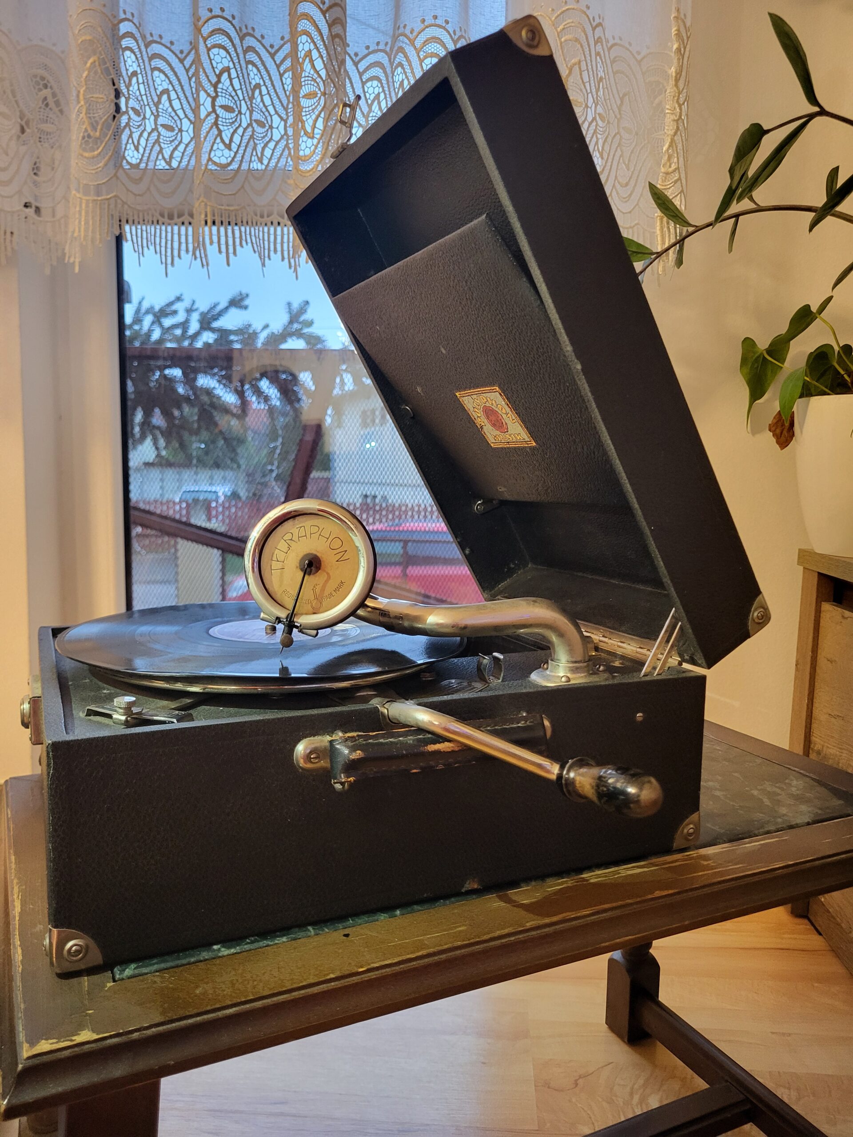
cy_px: 568
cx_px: 426
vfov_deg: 67.3
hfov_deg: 53.1
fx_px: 854
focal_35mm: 26
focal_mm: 5.4
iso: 640
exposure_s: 1/50
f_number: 1.8
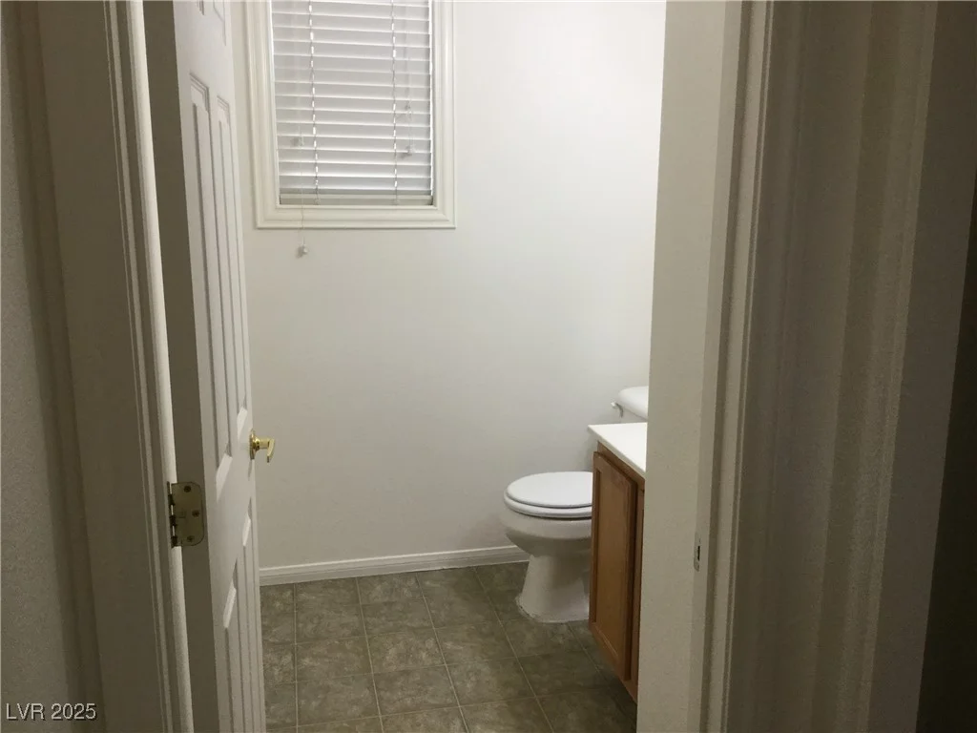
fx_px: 875
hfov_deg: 58.4
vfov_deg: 45.4
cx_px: 488
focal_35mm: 31
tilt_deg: -11.3
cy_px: 366
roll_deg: -1.1
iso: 64
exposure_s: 1/30
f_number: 2.4
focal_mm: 3.3
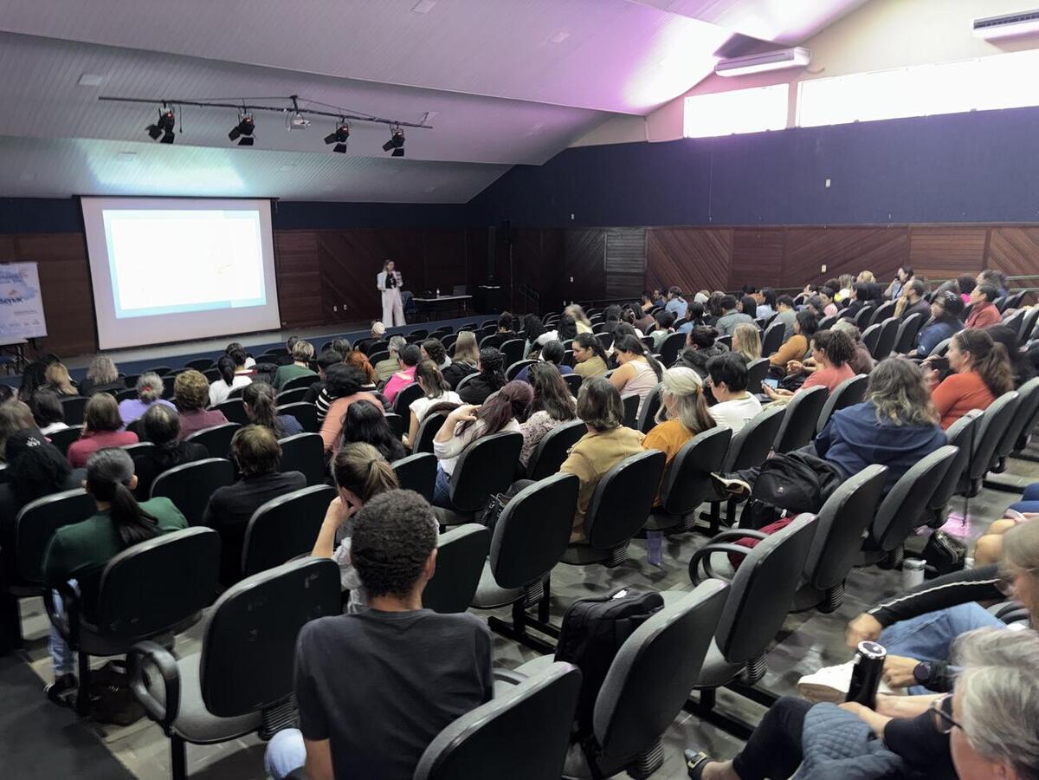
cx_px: 520
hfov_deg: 67.3
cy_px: 390
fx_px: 780
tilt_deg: -11.9
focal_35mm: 26
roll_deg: +0.7
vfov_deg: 53.1
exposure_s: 1/4
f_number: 1.6
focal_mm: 5.96
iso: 200
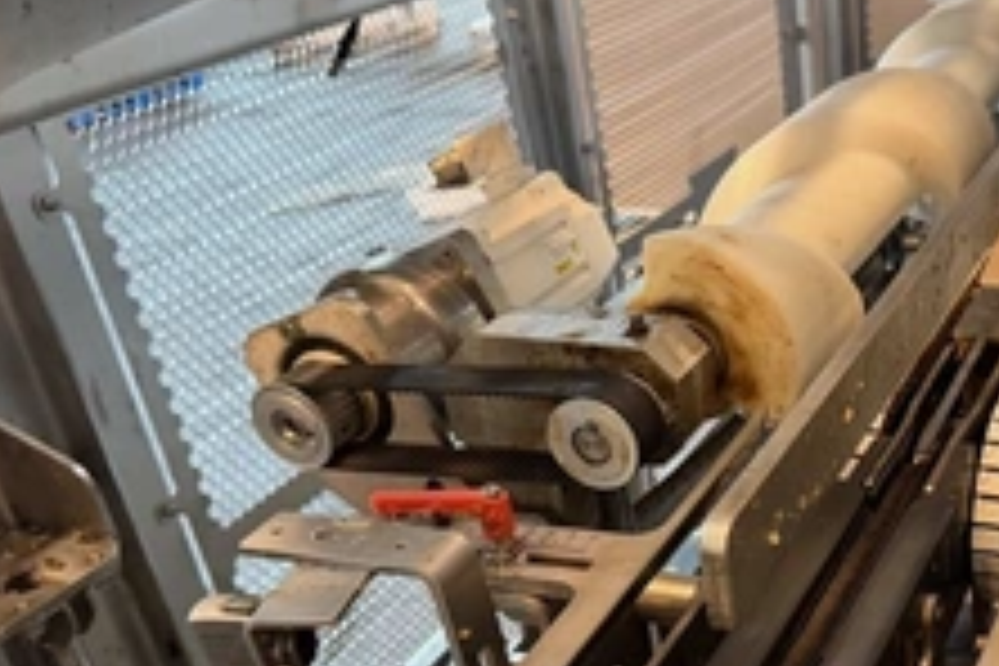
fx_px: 1249
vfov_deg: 29.4
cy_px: 495
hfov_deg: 41.6
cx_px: 806
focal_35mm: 45
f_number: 1.78
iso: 640
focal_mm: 6.76
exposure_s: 1/40
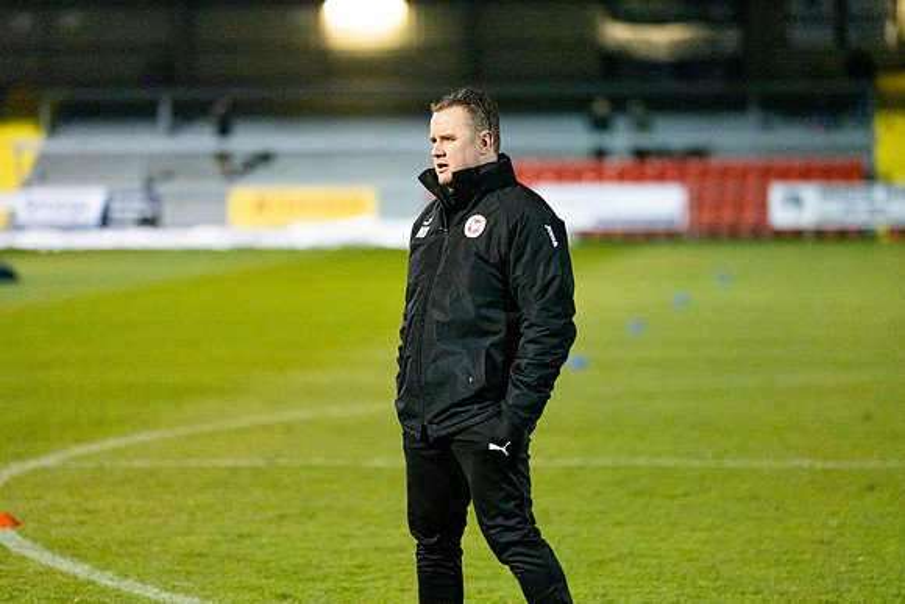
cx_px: 452
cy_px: 302
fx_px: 3394
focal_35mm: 135
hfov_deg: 15.2
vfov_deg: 10.2
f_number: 1.8
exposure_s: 1/2500
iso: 8000
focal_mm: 135
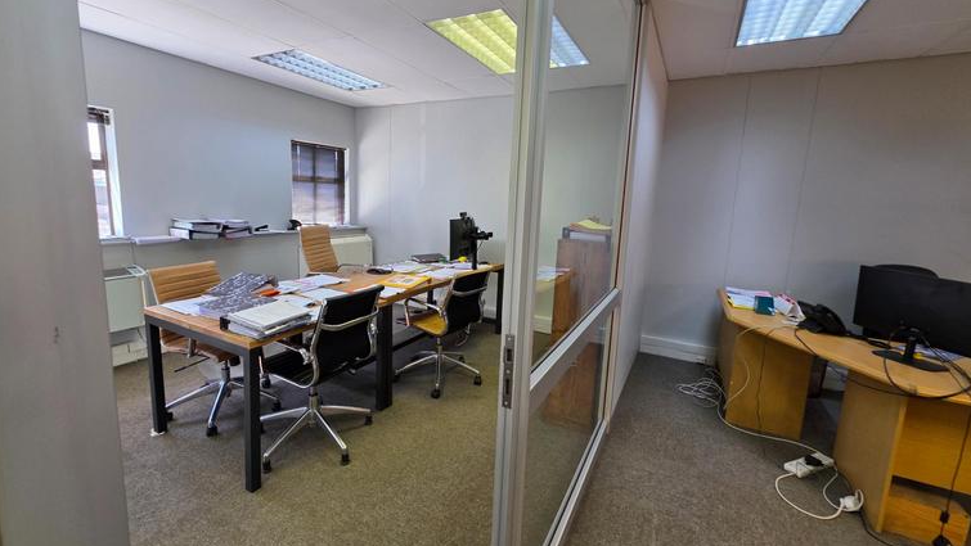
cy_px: 258
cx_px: 467
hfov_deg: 102.9
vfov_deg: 70.5
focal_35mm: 15
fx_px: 386
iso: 100
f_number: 1.9
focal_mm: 2.2
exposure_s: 1/100
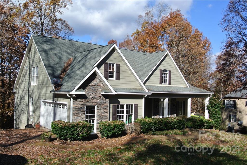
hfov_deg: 55.8
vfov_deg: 38.9
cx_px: 124
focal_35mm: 34
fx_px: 233
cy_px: 82
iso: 100
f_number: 4.5
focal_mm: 12.7
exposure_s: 1/640
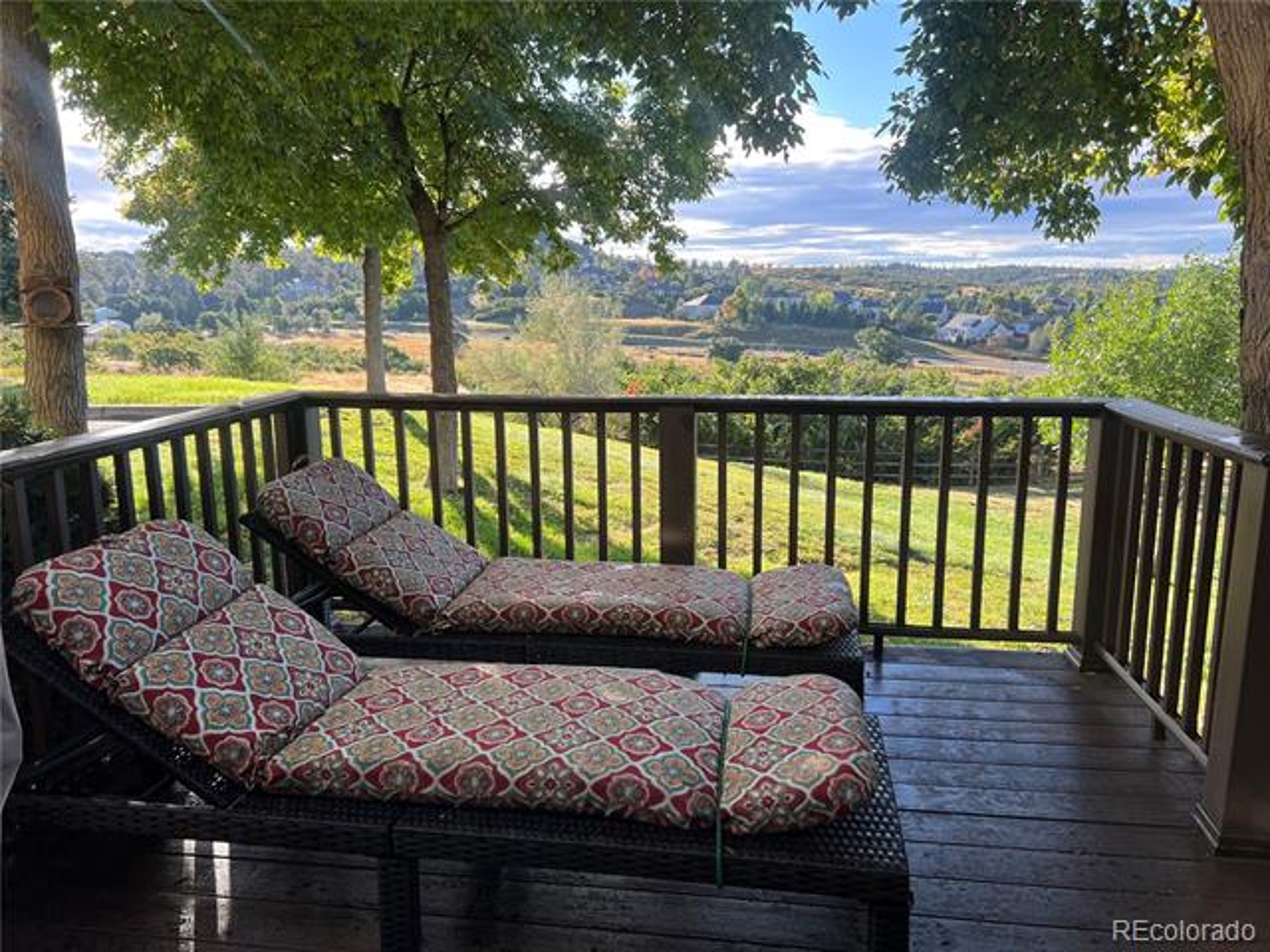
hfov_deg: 67.3
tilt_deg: -11.1
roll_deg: +0.8
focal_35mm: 26
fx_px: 954
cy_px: 476
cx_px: 635
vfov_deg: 53.1
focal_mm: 5.7
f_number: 1.5
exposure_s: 1/632
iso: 50
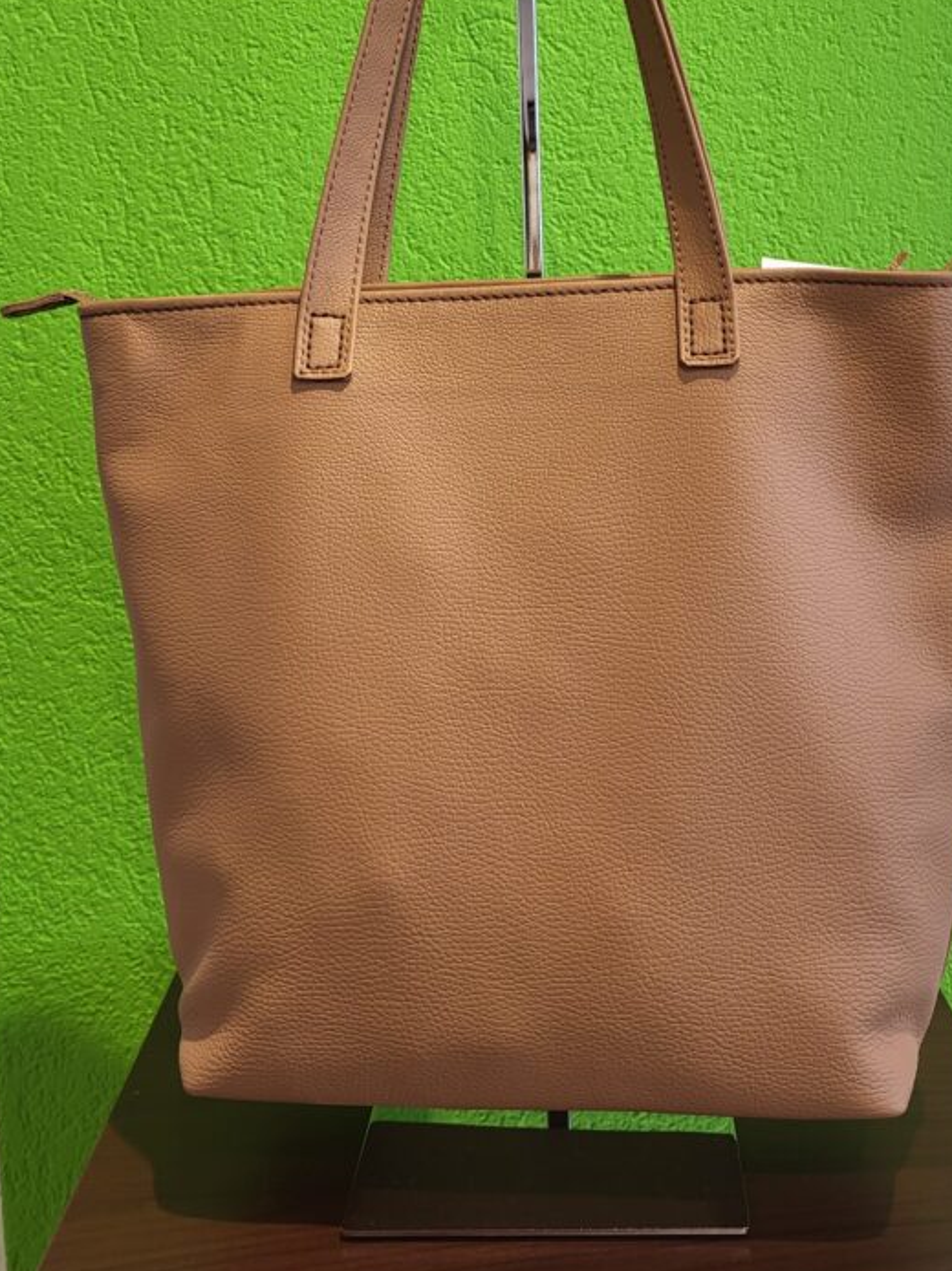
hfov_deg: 35.9
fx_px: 1468
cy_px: 424
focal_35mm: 40
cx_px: 505
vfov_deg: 46.1
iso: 80
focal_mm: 5.4
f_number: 1.8
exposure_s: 1/100
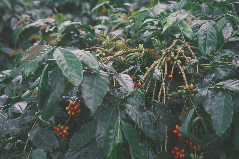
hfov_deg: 43.6
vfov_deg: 29.9
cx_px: 120
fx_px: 299
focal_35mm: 45
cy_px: 80
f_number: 2.2
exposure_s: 1/220
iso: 160
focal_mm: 30
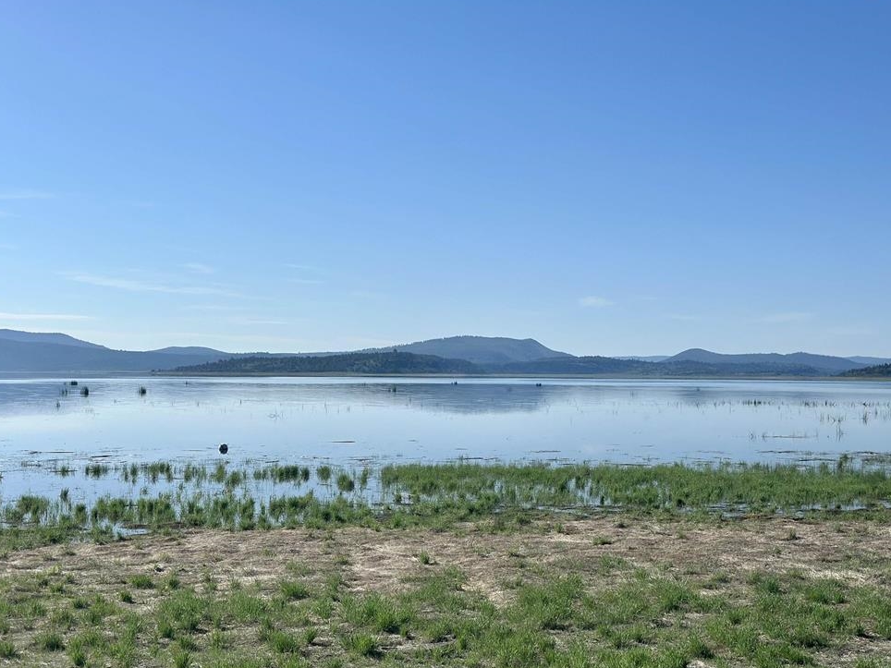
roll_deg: -0.5
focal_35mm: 51
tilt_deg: +1.1
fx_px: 1313
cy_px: 346
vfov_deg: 28.6
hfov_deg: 37.5
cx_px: 450
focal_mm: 6.86
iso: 100
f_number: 1.78
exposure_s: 1/13699
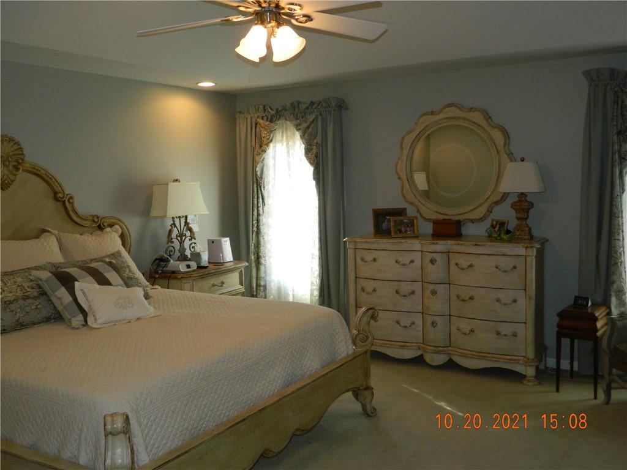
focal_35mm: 35
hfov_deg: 52.6
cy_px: 235
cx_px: 314
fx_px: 634
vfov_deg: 40.7
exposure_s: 1/40
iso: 200
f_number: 3.3
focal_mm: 6.2
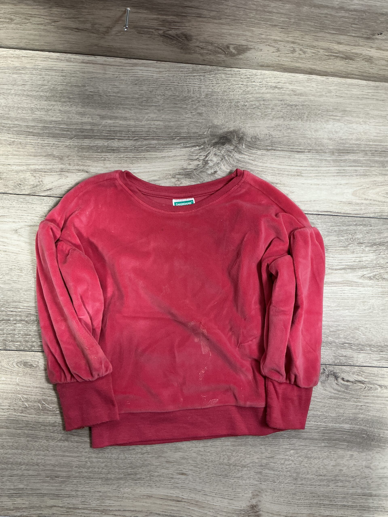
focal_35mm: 29
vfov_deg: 61.7
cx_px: 194
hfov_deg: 48.2
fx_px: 433
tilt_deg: -83.4
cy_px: 258
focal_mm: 3
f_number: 1.8
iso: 80
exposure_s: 1/60
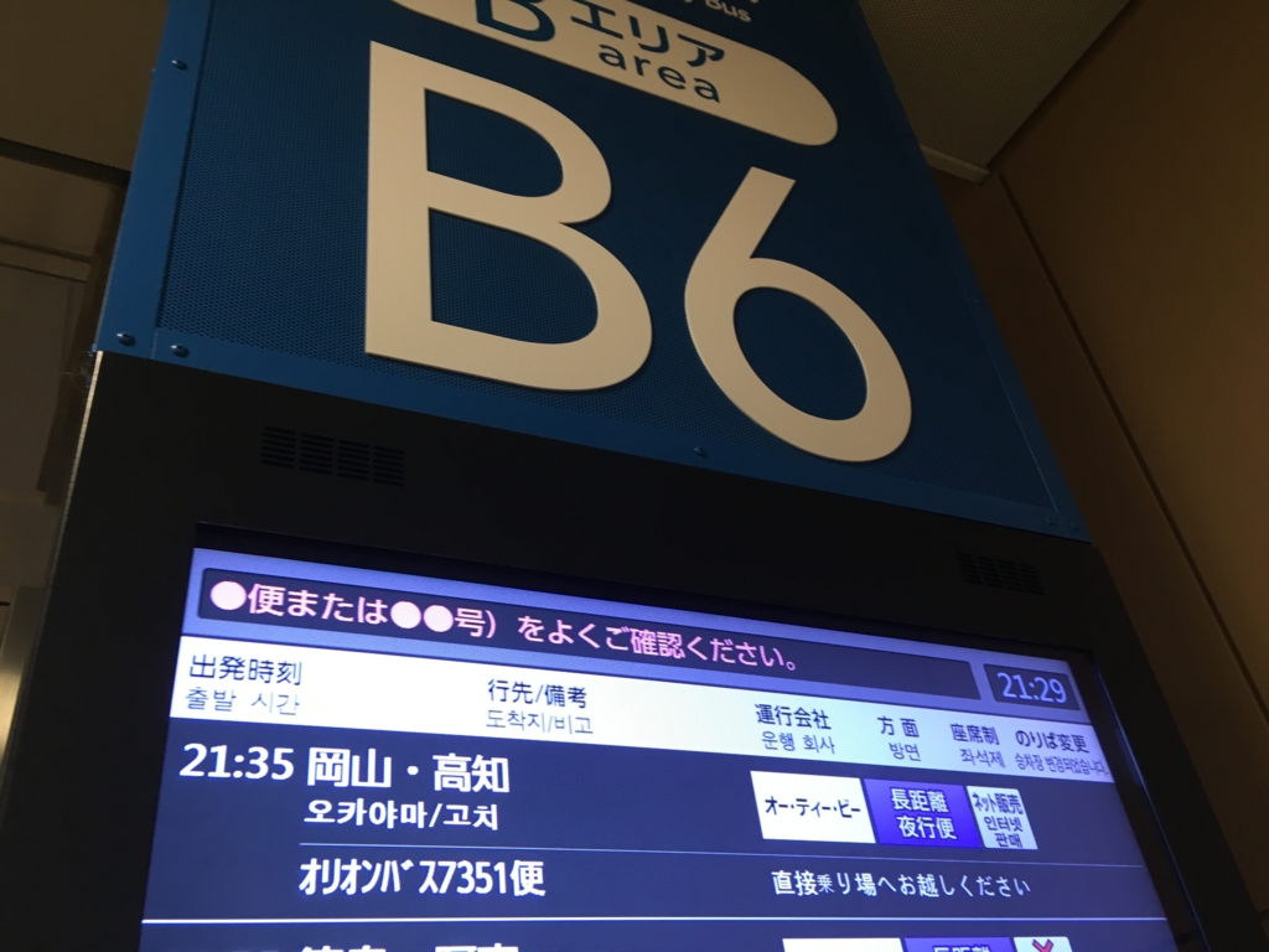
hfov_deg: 61.7
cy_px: 476
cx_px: 634
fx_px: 1063
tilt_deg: +35.5
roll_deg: +8.4
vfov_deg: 48.2
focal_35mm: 29
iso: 64
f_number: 2.2
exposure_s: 1/30
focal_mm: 4.15
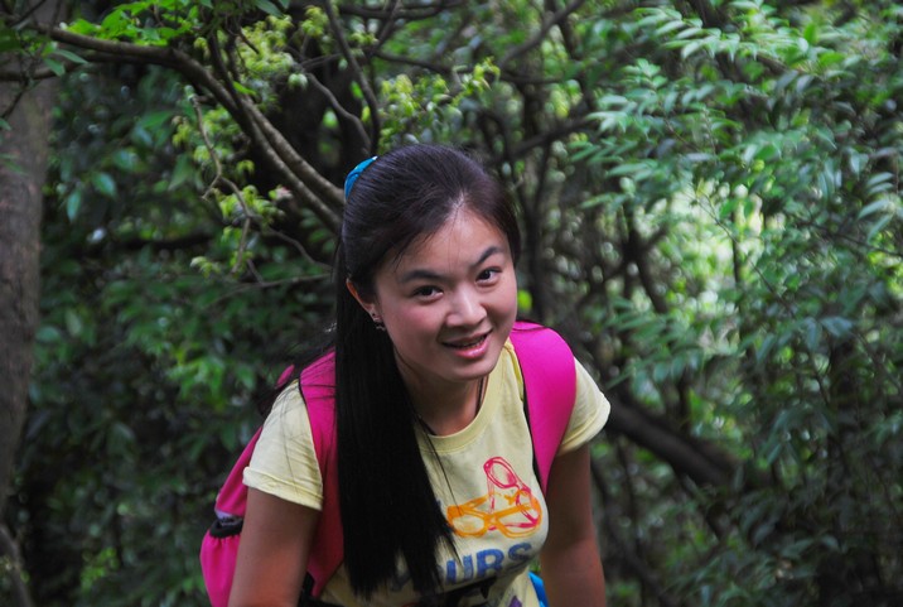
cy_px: 304
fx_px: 3696
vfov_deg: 9.4
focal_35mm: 147
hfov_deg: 13.9
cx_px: 452
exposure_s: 1/60
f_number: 5.6
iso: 100
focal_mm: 98
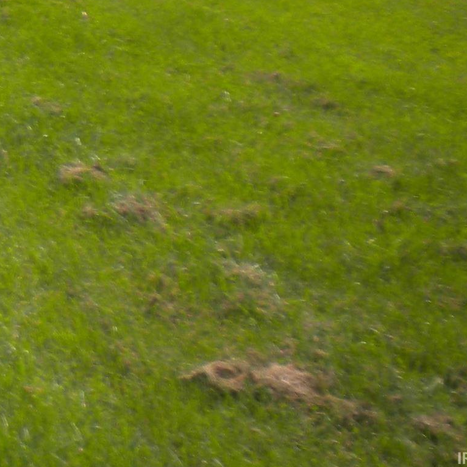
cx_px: -432
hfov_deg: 12.6
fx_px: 1893
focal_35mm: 124
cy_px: -232
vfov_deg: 13.3
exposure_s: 1/229
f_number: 4.6
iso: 80
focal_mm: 6.3
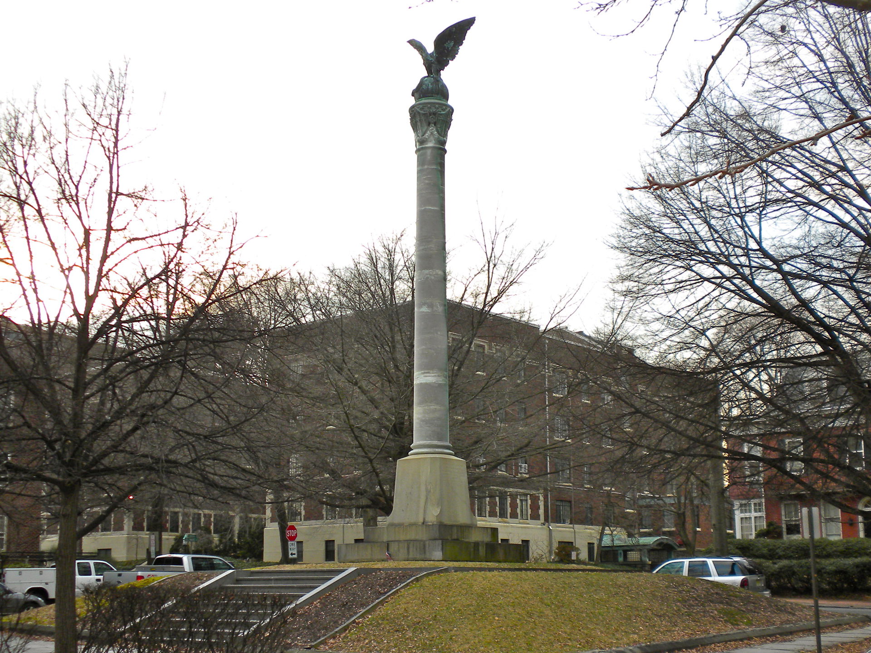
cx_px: 436
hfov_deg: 50.1
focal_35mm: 37
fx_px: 931
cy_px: 326
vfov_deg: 38.7
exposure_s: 1/78.5
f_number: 3.5
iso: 64
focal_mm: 6.6
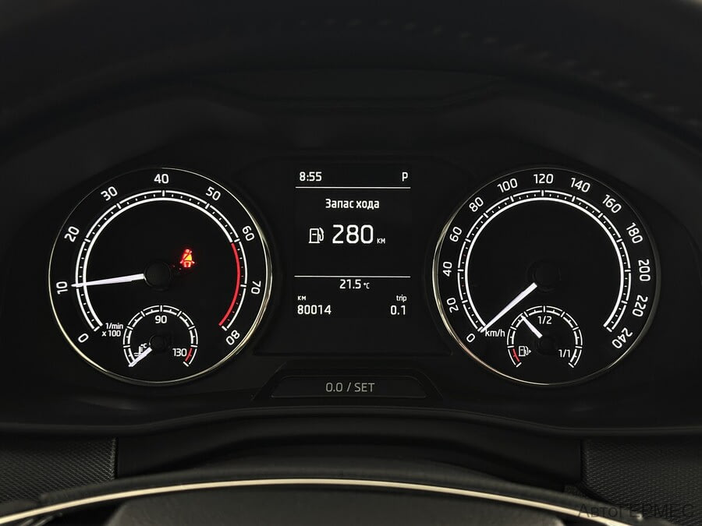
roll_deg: -0.6
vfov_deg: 30.3
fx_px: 973
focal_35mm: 48
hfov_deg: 39.7
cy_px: 263
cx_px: 351
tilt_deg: -19.1
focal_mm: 6.86
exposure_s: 1/33
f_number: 1.78
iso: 250
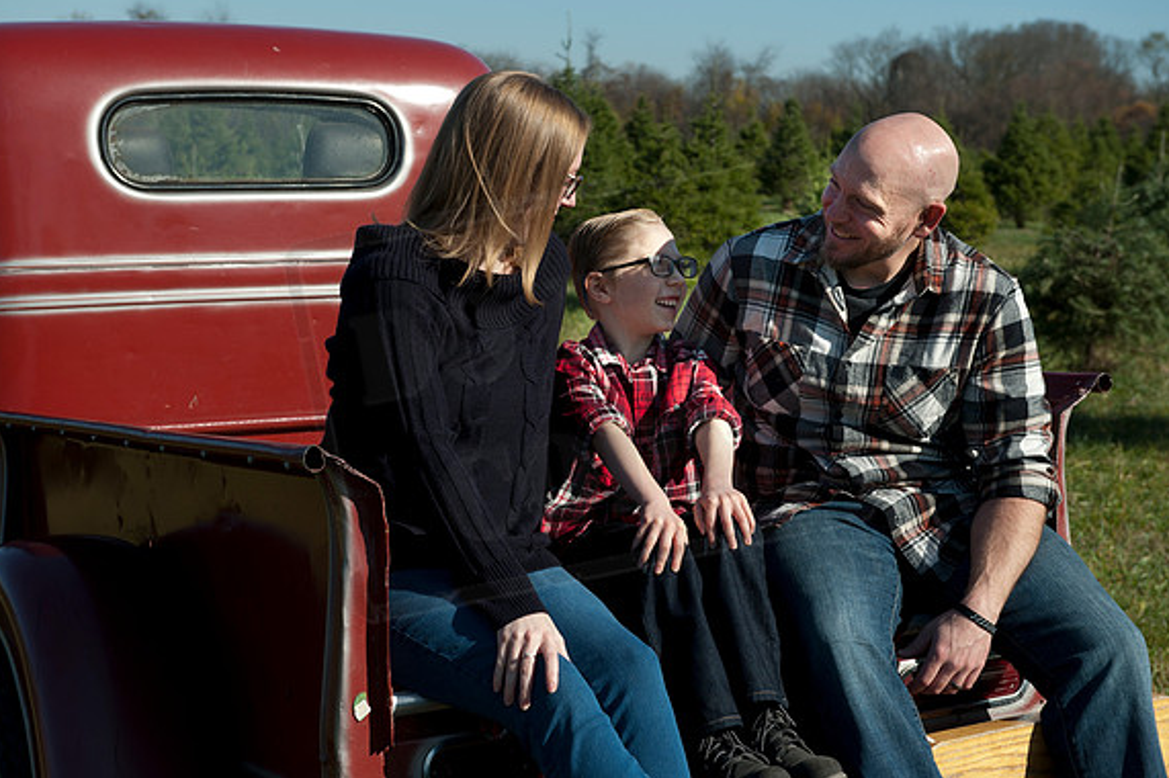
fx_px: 2044
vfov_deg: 21.5
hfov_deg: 31.9
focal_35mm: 63
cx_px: 579
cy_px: 387
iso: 100
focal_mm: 62
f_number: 8
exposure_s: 1/500
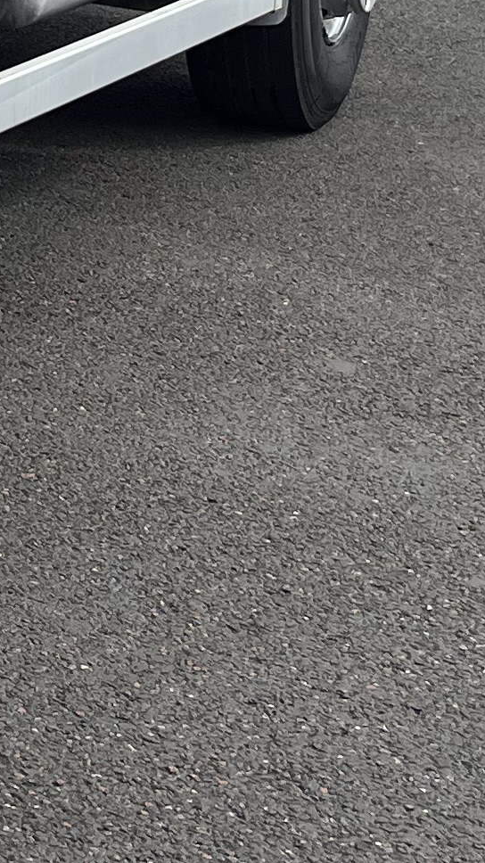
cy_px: -374
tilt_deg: -2.6
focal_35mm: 118
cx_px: -834
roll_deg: +0.2
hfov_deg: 8.9
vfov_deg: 16.7
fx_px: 2700
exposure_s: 1/2825
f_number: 1.6
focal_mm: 5.1
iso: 50
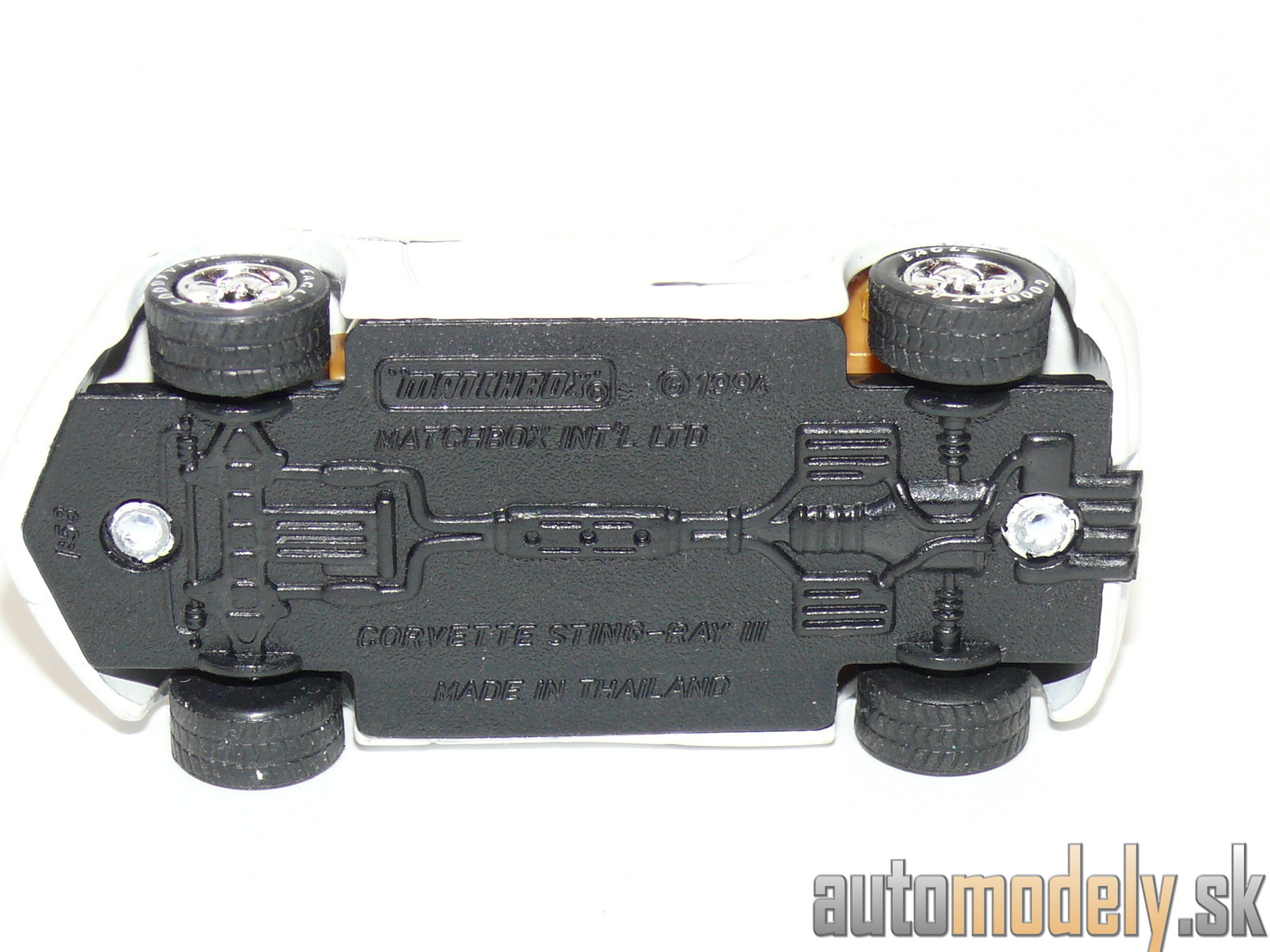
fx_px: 4145
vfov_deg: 13.1
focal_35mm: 113
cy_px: 478
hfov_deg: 17.4
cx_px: 625
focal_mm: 14
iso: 100
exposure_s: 1/30
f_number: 4
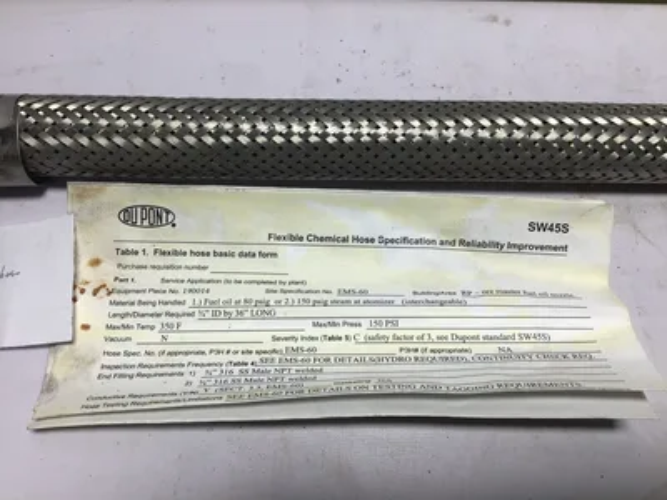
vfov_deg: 45.4
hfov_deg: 58.4
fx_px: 597
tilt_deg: -66.8
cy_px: 250
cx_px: 334
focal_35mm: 31
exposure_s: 1/173
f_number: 2.4
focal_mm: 3.3
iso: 25
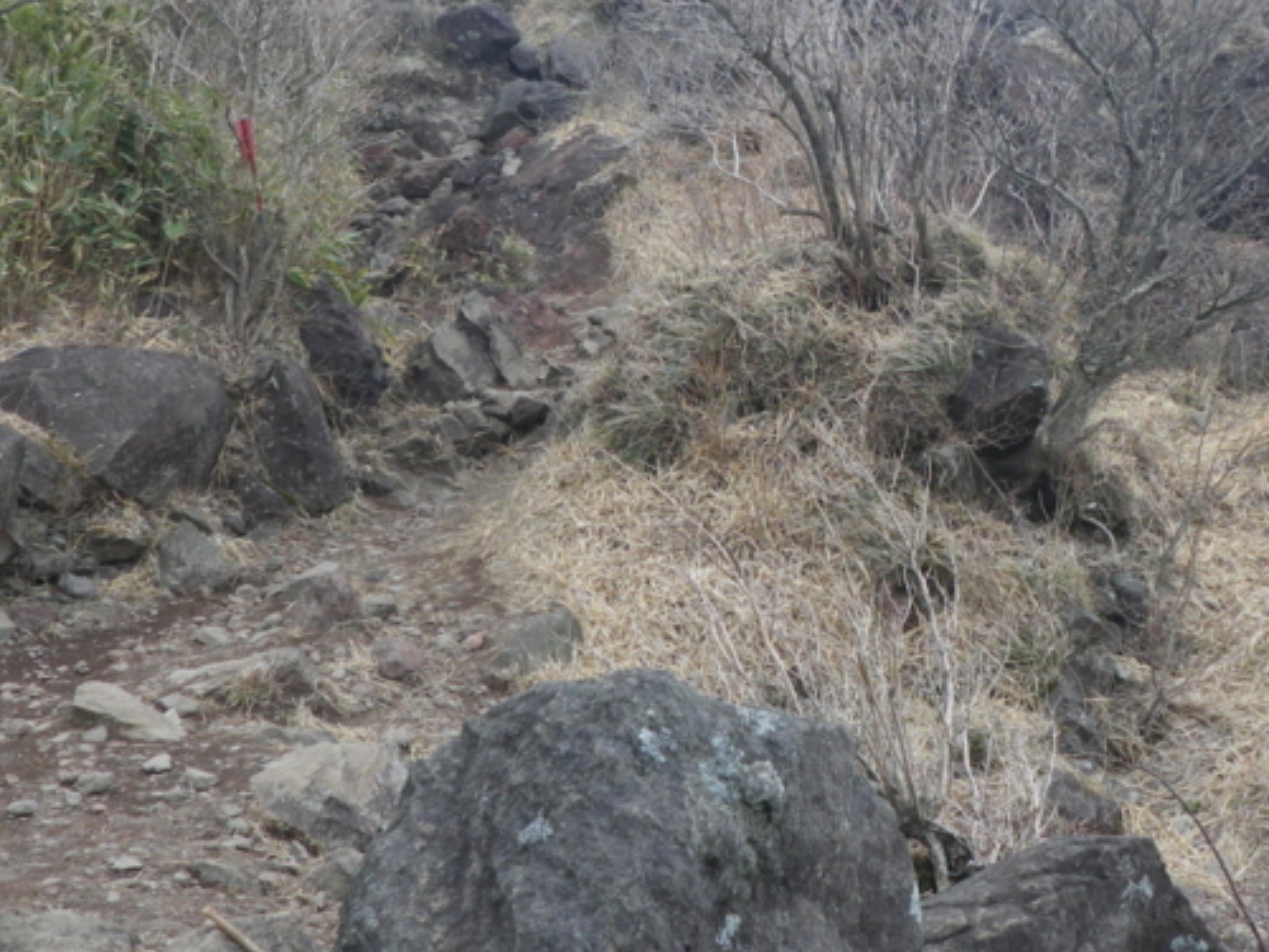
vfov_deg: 26.0
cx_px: 820
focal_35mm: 56
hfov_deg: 34.1
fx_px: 2053
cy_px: 315
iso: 80
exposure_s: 1/60
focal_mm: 6.2
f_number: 3.8
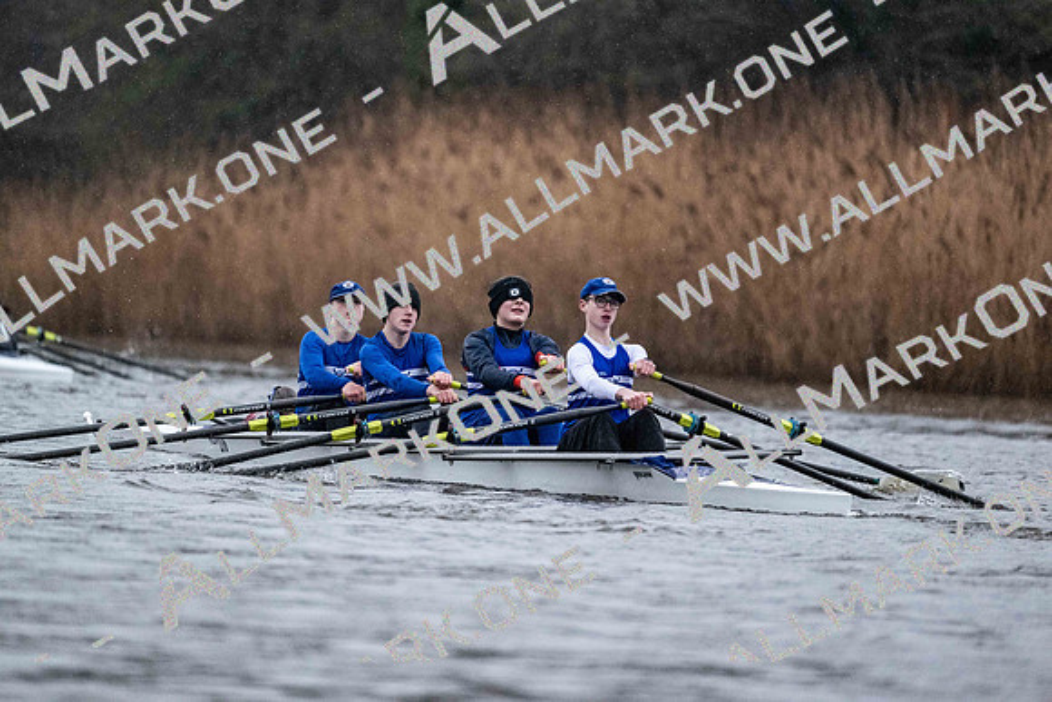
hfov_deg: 5.2
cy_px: 351
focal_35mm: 400
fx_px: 11691
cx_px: 526
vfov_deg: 3.4
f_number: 4.5
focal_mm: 400
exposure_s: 1/1600
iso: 9000
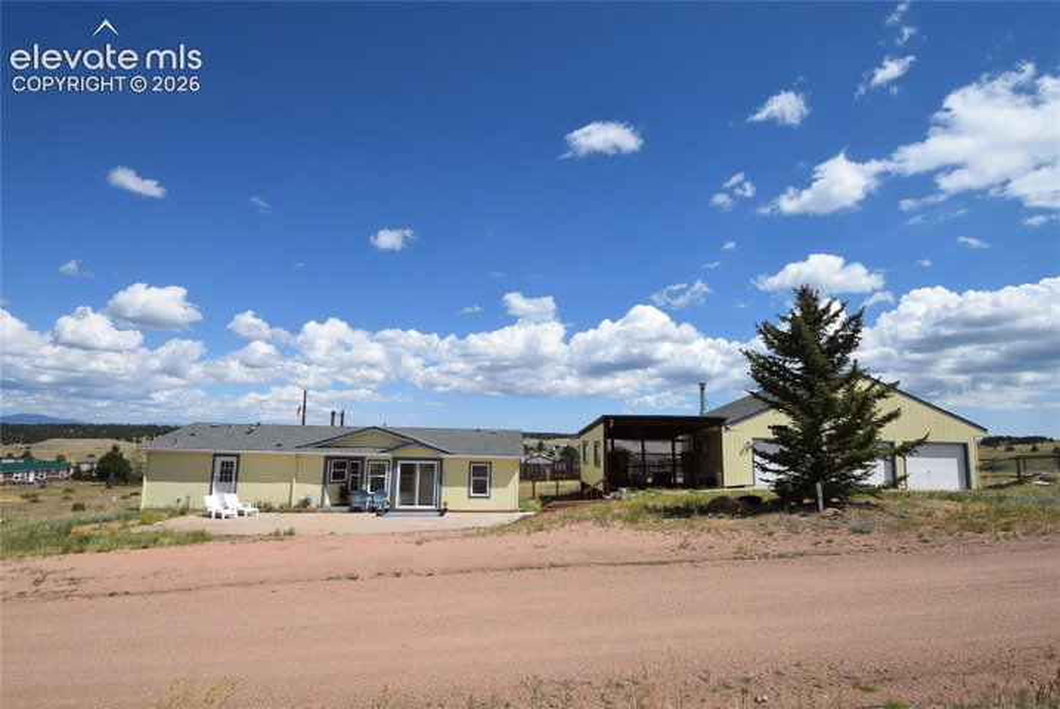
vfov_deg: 63.3
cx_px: 530
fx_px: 575
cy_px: 354
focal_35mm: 20
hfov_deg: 85.4
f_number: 10
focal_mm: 13
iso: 200
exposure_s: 1/400
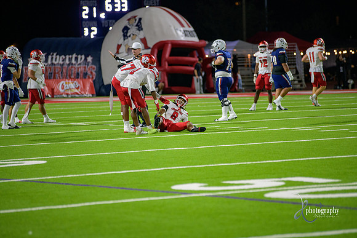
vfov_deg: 6.9
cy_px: 119
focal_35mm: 200
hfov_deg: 10.3
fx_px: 1984
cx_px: 178
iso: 2000
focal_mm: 200
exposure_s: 1/320
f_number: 2.8
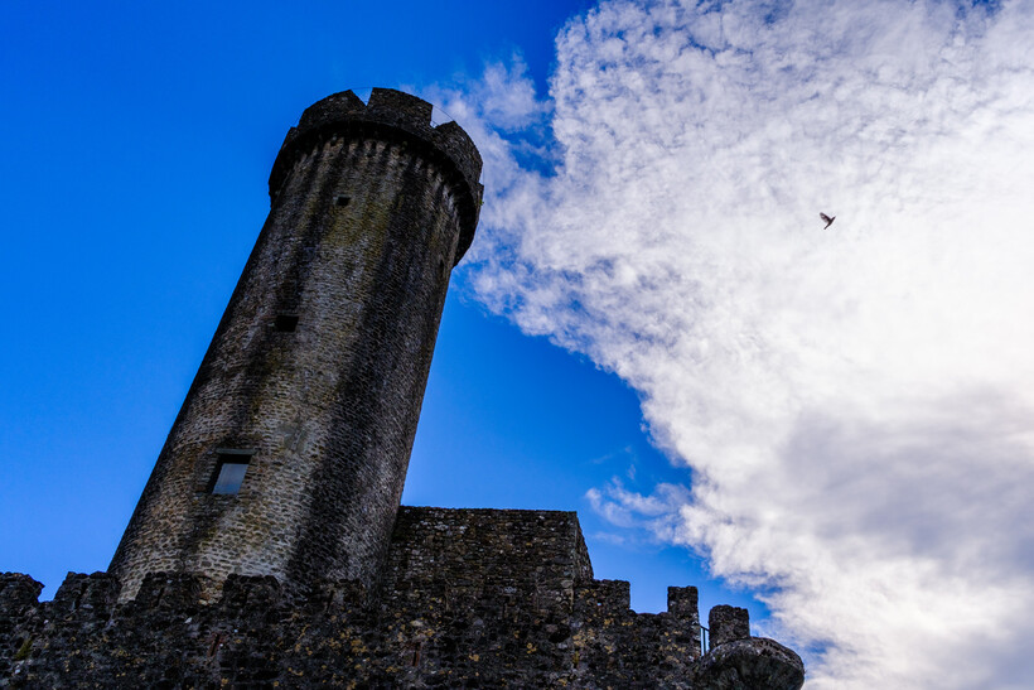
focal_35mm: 35
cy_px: 345
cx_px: 517
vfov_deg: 37.9
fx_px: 1005
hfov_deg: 54.4
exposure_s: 1/500
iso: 400
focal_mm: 23
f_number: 11
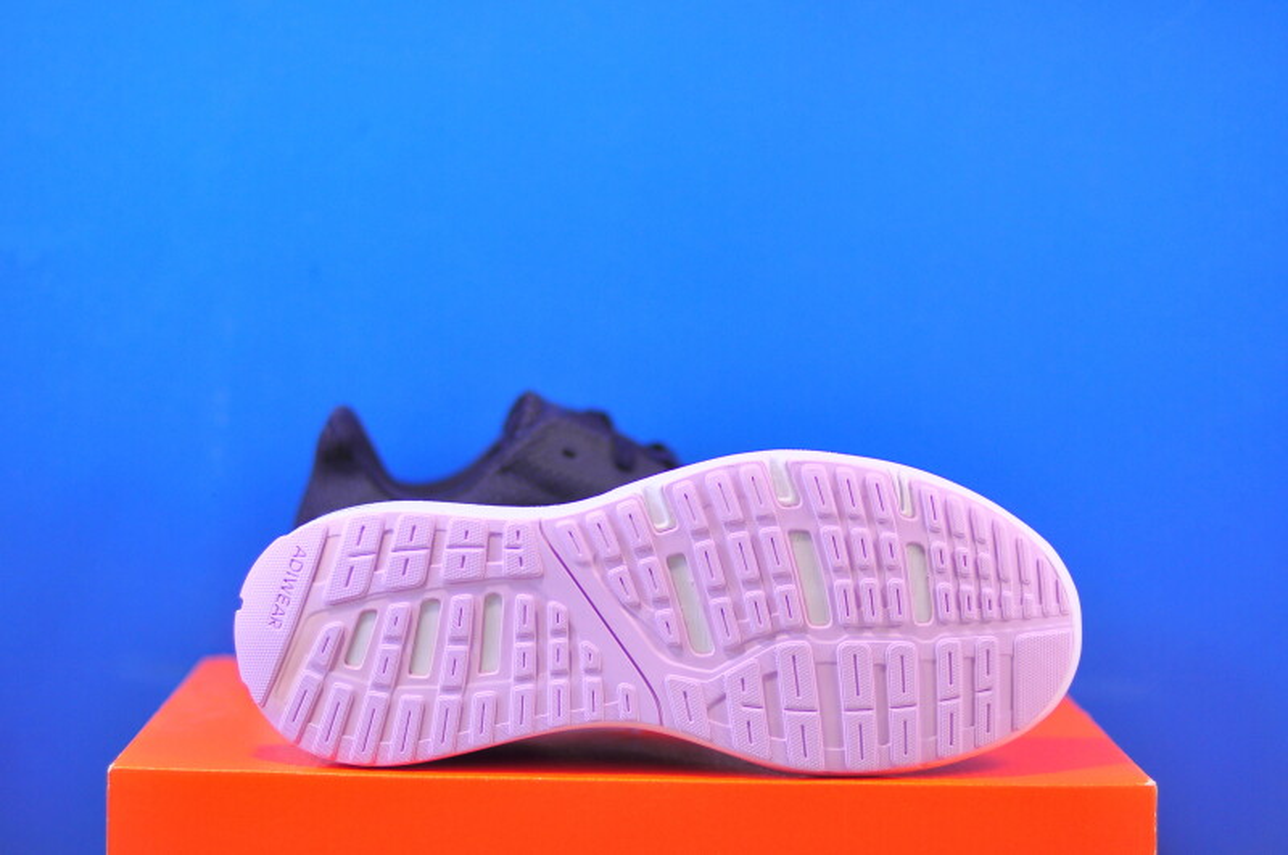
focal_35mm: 75
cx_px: 644
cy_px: 428
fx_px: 2680
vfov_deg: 18.1
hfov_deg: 27.0
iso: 250
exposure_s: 1/320
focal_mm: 50
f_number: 2
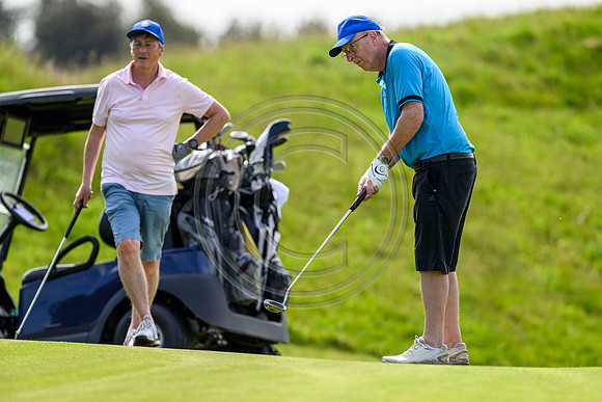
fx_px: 6690
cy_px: 201
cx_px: 301
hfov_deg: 5.2
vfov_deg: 3.4
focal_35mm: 400
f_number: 4
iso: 500
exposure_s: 1/2000
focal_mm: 400
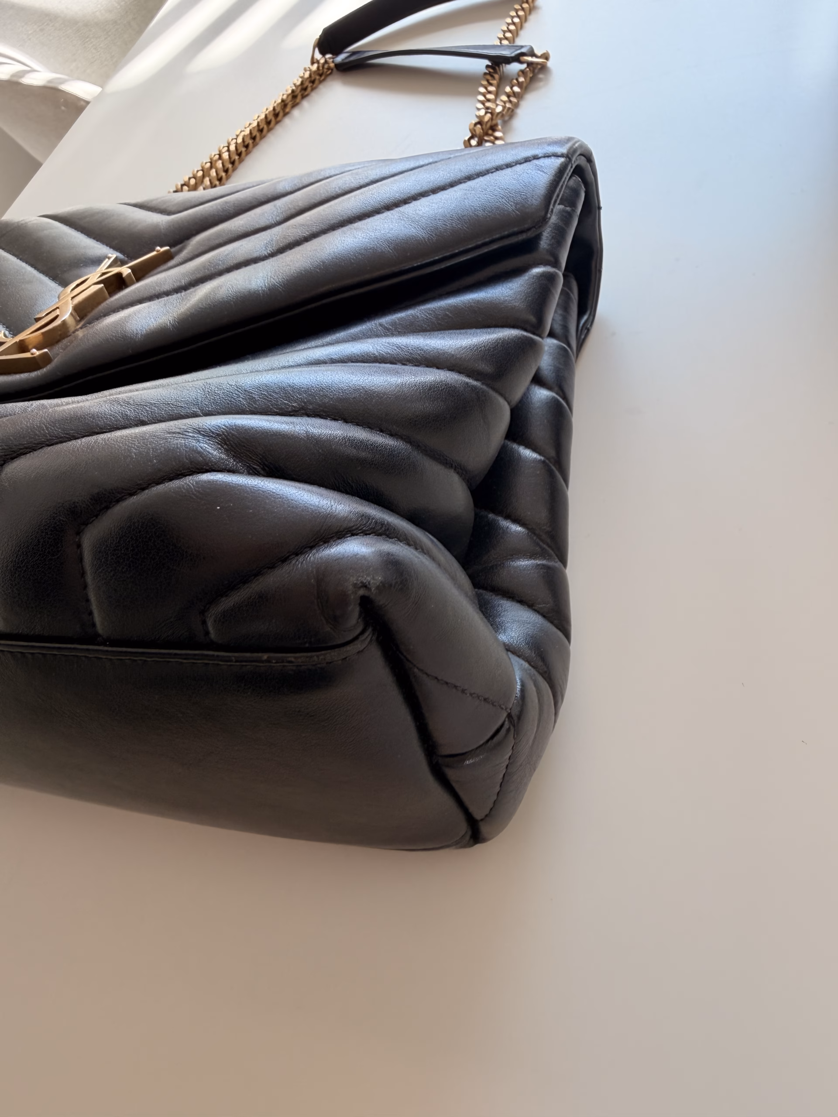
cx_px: 419
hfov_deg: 56.8
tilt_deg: -51.0
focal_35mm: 24
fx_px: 775
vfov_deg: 71.6
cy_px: 558
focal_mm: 2.22
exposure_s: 1/100
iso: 64
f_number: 2.2
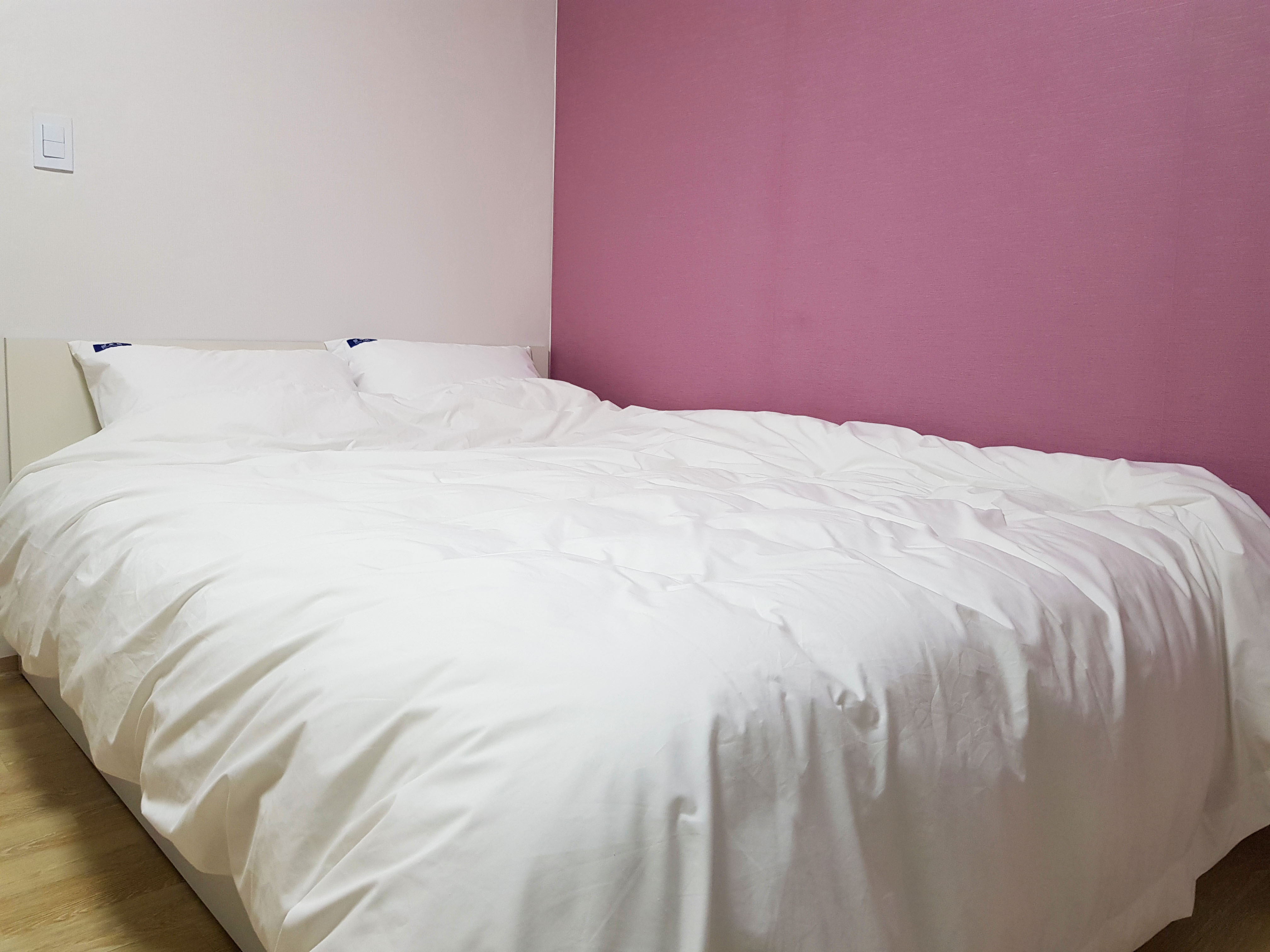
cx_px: 635
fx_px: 954
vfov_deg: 53.1
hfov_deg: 67.3
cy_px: 476
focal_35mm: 26
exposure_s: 1/60
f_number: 1.7
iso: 80
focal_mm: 4.2
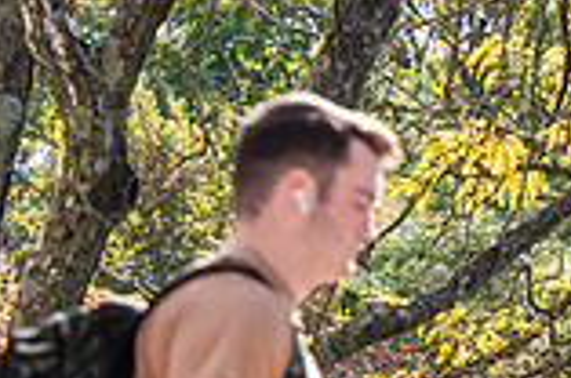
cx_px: 1037
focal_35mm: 452
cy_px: 518
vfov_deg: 3.0
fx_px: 7155
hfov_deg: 4.5
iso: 400
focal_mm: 122
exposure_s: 1/250
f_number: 8
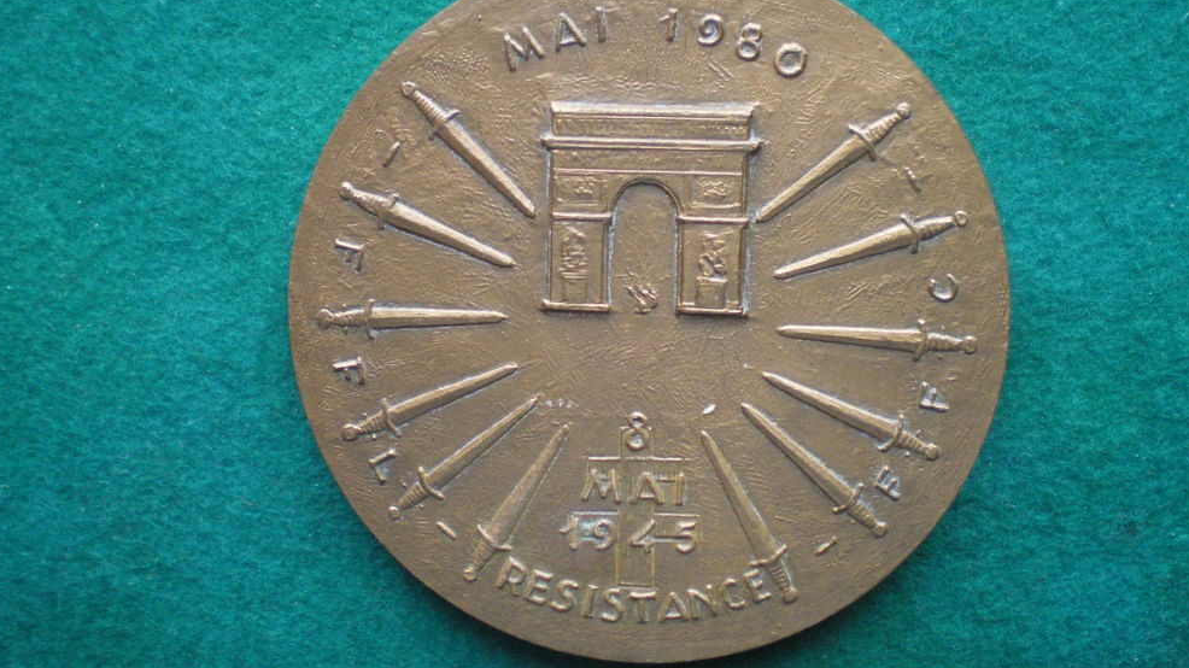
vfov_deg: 28.3
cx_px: 593
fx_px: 1324
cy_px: 301
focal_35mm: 42
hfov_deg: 48.4
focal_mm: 6.3
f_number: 3.1
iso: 400
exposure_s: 1/40
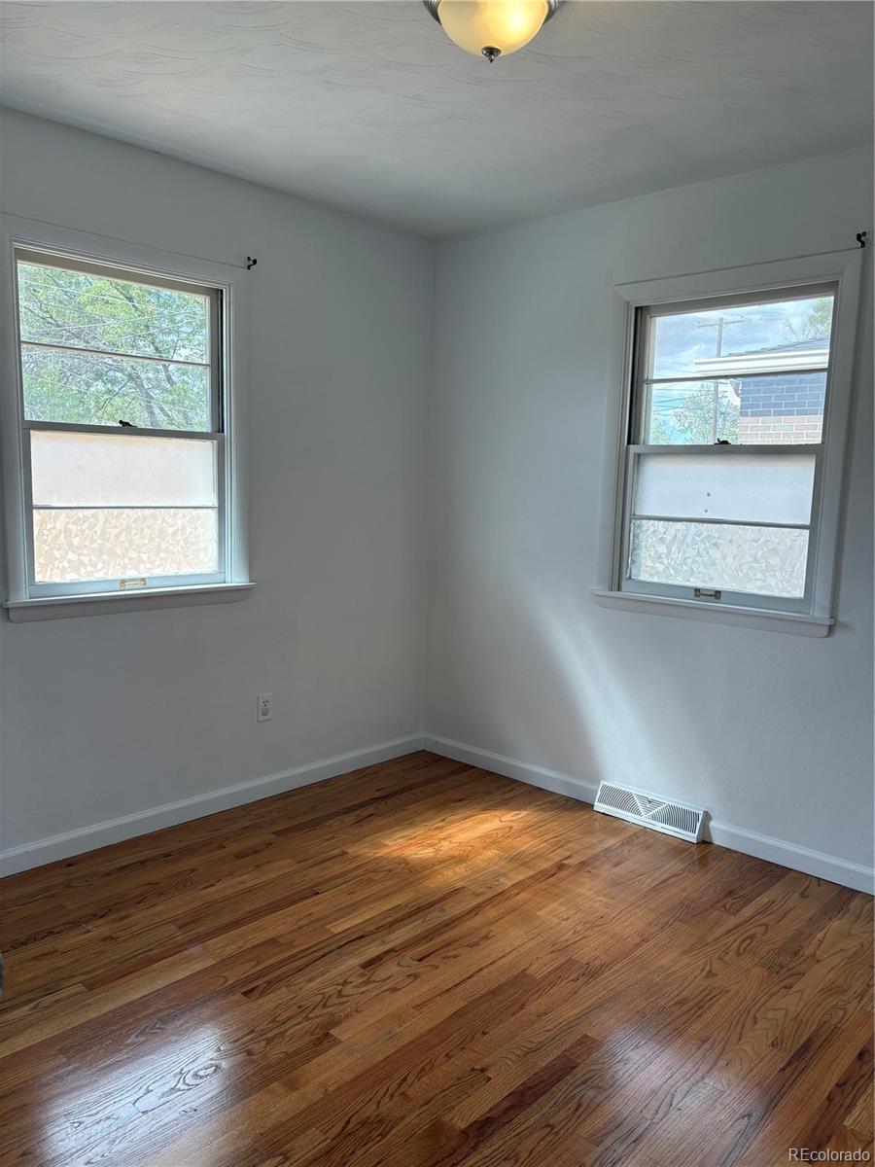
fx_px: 876
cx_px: 438
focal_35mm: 26
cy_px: 584
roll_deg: -1.2
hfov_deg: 53.1
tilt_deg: -7.3
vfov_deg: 67.3
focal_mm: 5.96
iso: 64
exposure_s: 1/399
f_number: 1.6
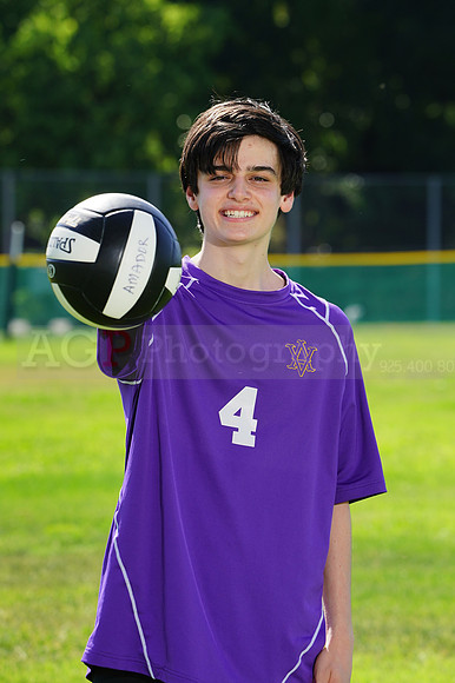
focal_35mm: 285
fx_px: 5409
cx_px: 228
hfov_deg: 4.8
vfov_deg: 7.2
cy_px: 342
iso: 200
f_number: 11
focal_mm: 285
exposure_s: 1/200
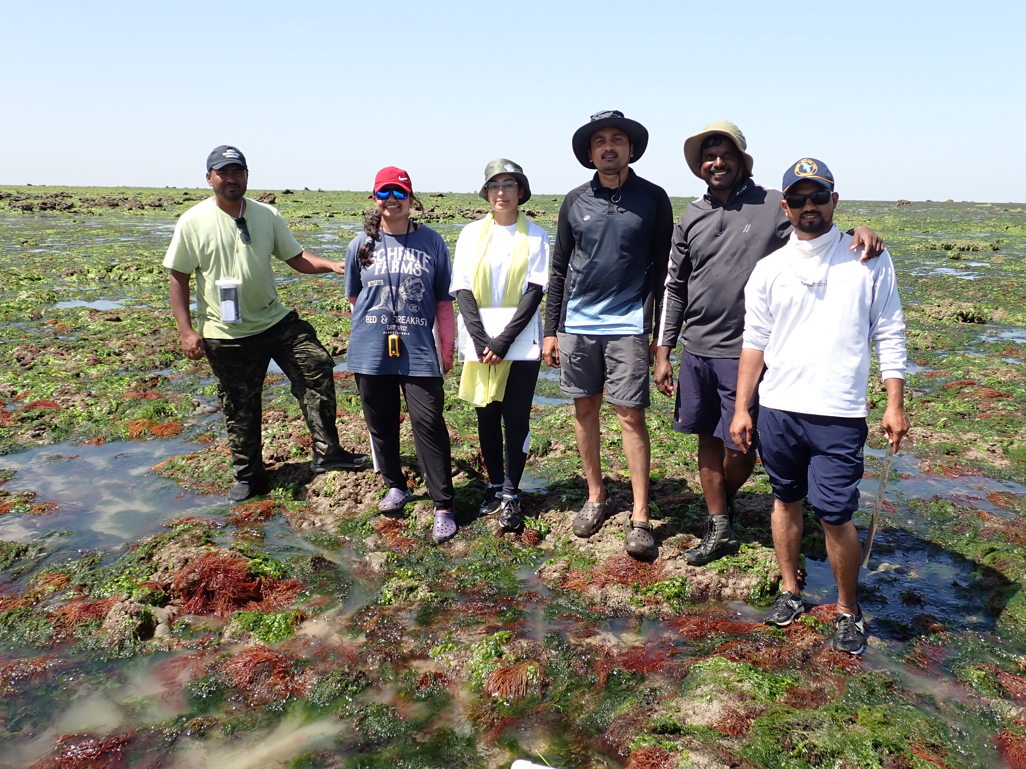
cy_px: 384
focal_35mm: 30
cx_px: 513
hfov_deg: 60.0
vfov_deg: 46.8
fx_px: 889
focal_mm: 5.4
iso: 100
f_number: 3.2
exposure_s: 1/800
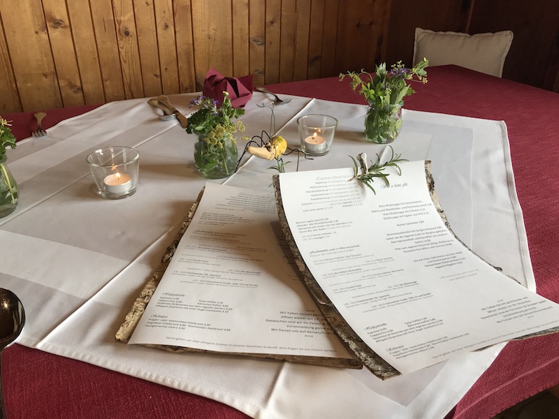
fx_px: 452
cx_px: 280
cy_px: 210
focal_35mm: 28
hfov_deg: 63.4
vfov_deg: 49.7
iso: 32
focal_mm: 3.99
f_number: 1.8
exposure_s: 1/100
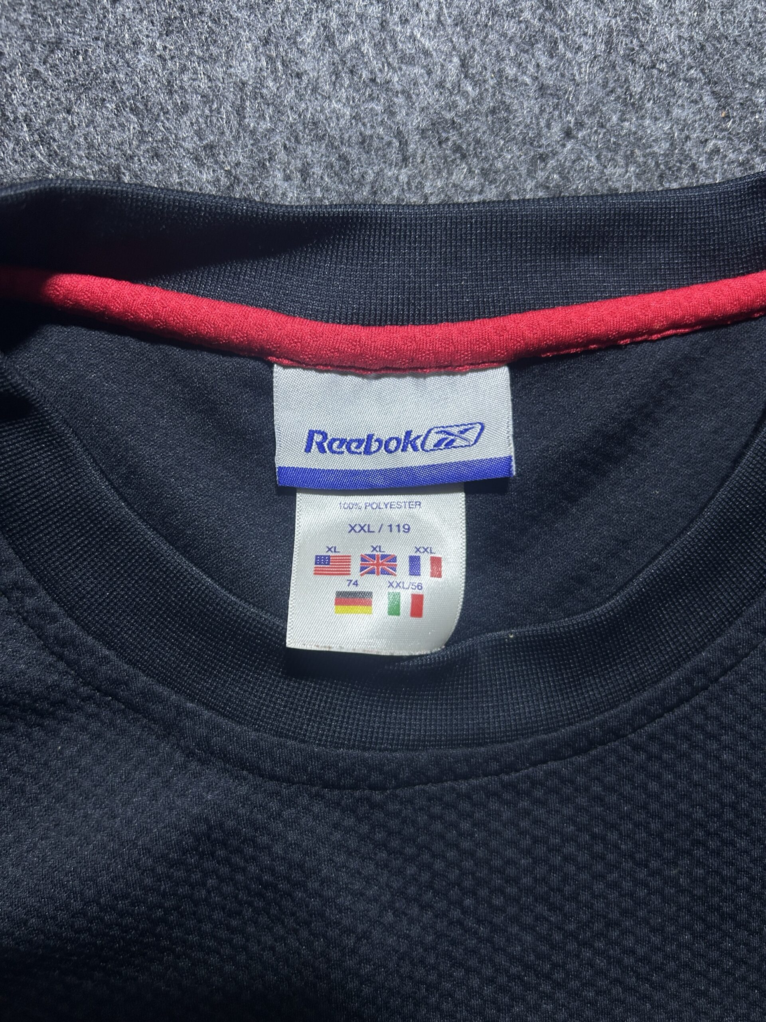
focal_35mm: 26
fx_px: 767
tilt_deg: -62.3
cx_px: 383
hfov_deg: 53.1
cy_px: 511
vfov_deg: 67.3
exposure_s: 1/100
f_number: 1.5
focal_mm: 5.7
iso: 125
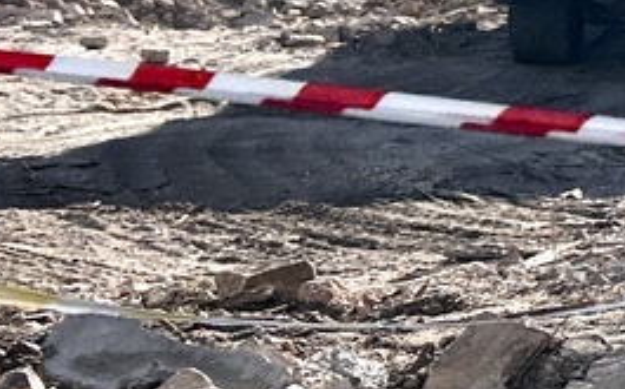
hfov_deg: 13.8
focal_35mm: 125
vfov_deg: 10.1
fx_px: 2127
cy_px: -205
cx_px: 1309
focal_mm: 5.7
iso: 50
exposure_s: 1/5587
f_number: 1.5
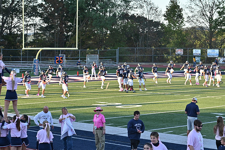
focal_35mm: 105
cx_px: 112
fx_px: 656
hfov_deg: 19.5
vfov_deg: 13.0
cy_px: 75
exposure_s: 1/1000
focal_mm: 70
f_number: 4
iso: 280
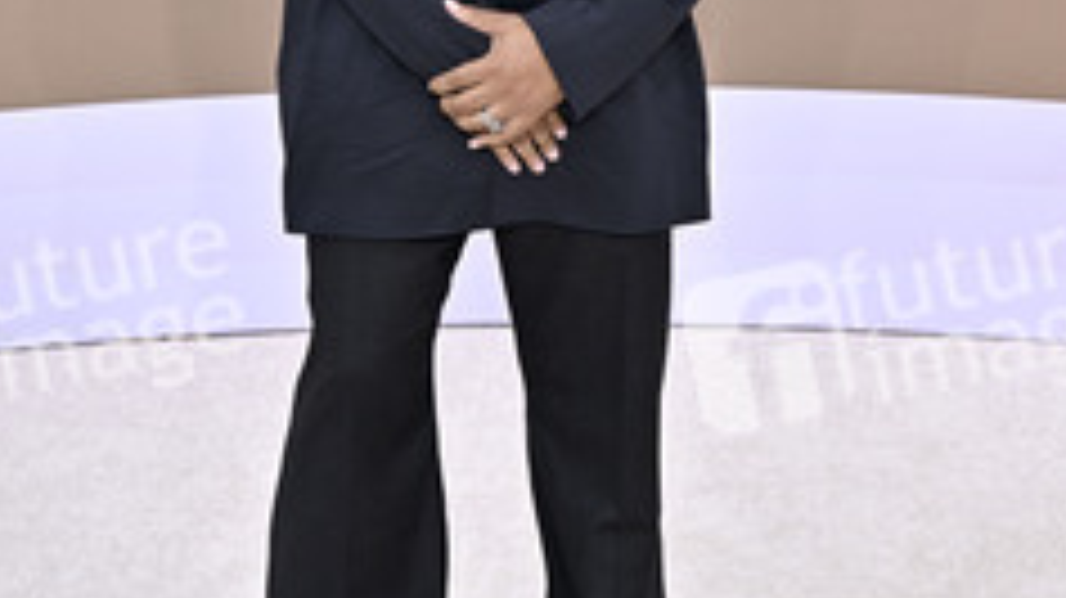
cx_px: 504
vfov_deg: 12.2
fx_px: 2797
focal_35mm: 99
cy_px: 103
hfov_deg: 21.6
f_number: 8
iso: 400
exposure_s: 1/320
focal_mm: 56
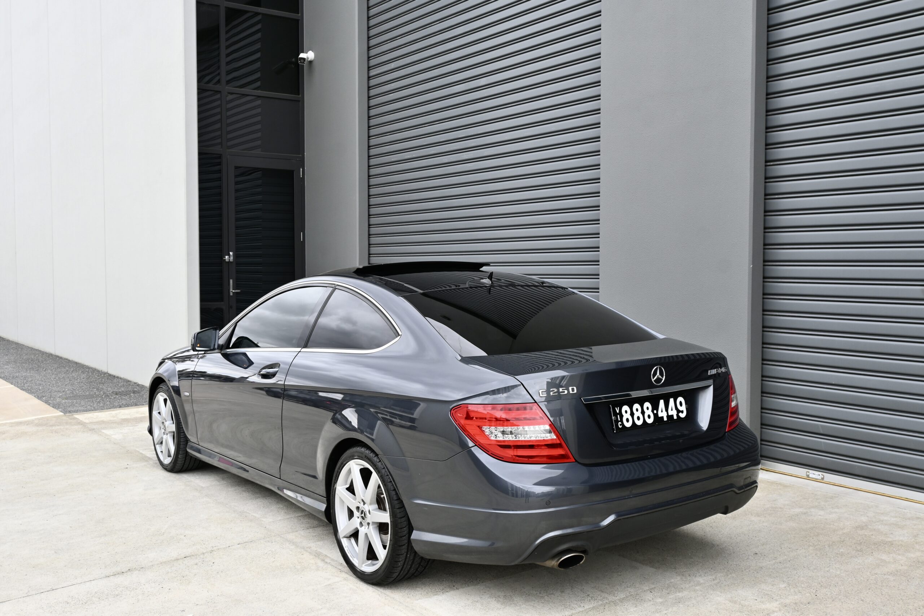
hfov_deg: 56.1
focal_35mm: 34
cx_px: 462
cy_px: 308
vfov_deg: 39.2
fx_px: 866
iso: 100
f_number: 7.1
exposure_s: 1/50
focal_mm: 22.5
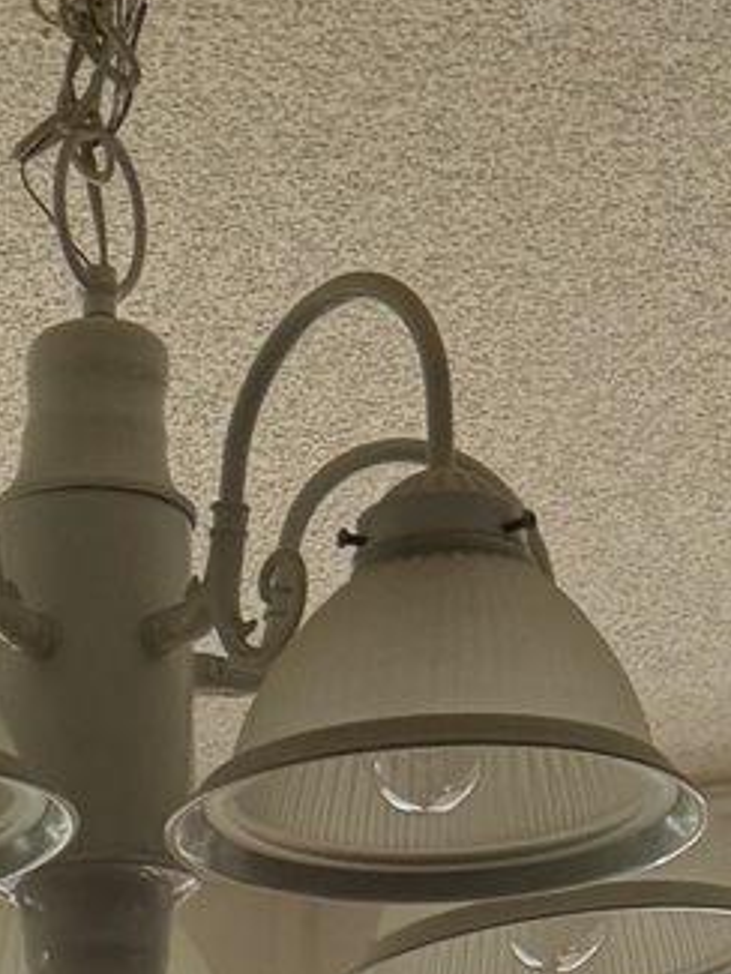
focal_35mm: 170
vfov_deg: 9.1
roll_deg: +0.8
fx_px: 4783
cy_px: 3021
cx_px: -150
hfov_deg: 8.6
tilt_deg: -6.7
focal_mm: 6.76
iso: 100
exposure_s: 1/849
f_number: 1.78
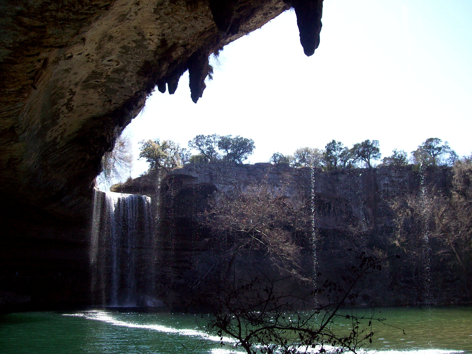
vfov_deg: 39.7
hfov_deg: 51.4
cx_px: 236
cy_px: 177
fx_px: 491
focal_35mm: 36
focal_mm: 6
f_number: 2.7
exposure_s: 1/555
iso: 80
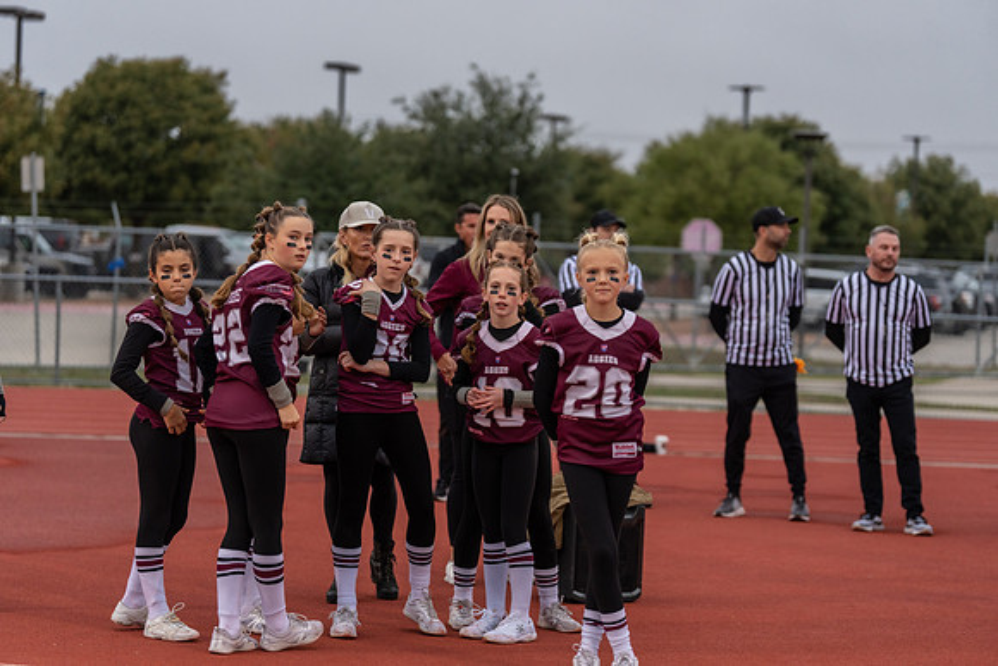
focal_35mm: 106
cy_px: 333
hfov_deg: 19.3
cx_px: 499
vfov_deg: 12.9
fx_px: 2939
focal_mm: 106
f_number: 2.8
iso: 1000
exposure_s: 1/500
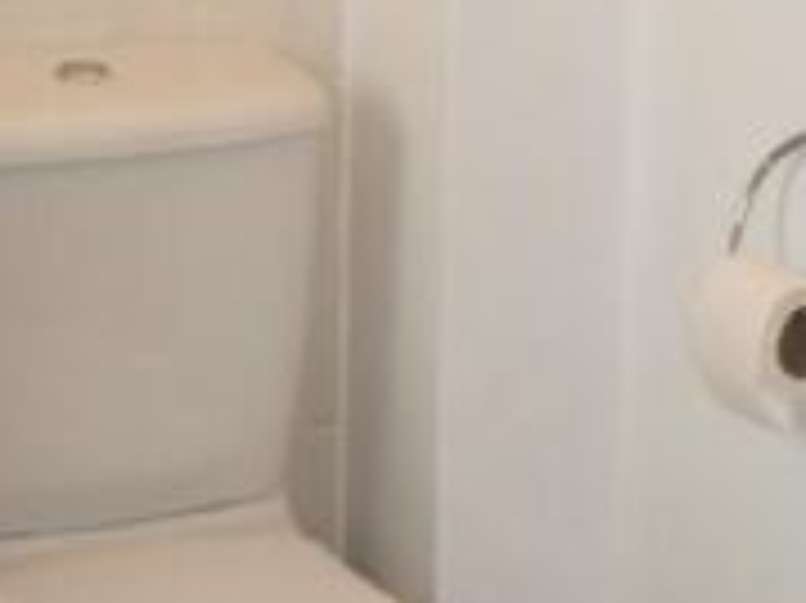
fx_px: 2653
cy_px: 349
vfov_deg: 13.0
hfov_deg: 17.2
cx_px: 619
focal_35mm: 114
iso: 200
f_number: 3.2
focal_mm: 6.3
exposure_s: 1/45
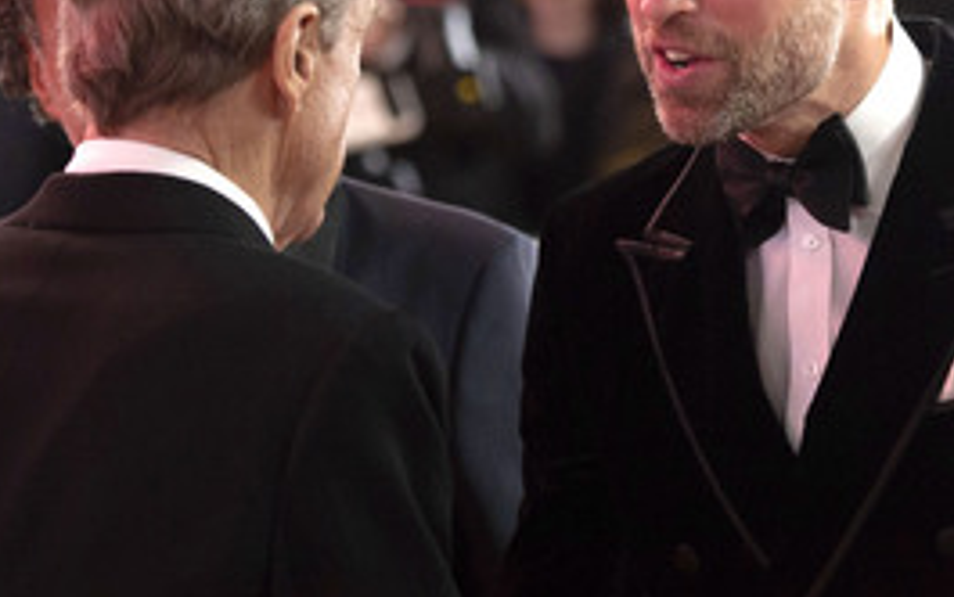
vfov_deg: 2.9
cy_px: 221
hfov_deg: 4.6
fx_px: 11941
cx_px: 708
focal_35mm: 459
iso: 1600
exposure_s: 1/250
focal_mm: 185
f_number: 5.3
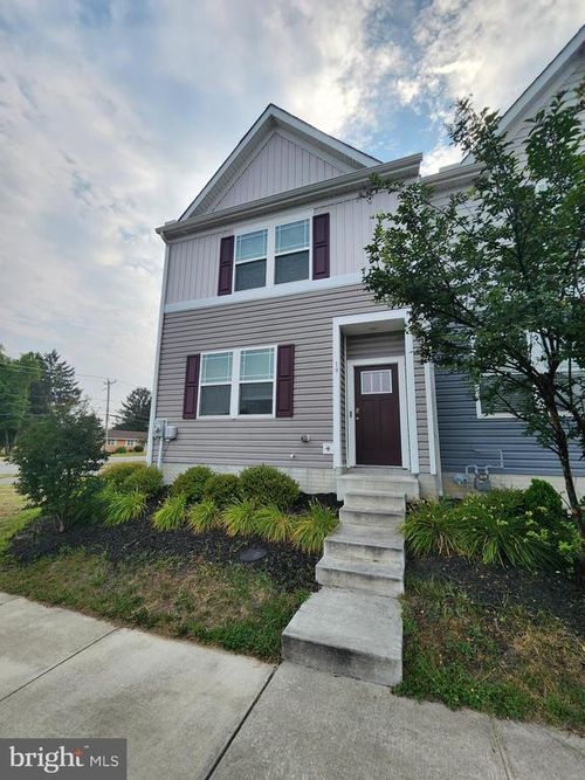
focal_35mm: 13
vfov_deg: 106.2
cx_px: 292
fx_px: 293
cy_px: 390
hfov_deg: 89.9
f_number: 2.2
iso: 50
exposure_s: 1/1073
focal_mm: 2.2
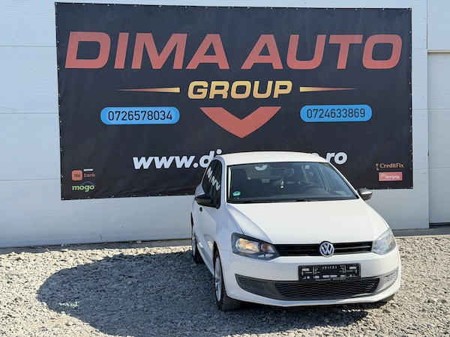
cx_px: 225
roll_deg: +1.2
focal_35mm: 48
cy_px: 168
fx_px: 624
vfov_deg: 30.3
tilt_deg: -0.9
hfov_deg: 39.7
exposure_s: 1/2415
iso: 80
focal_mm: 6.76
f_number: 1.78
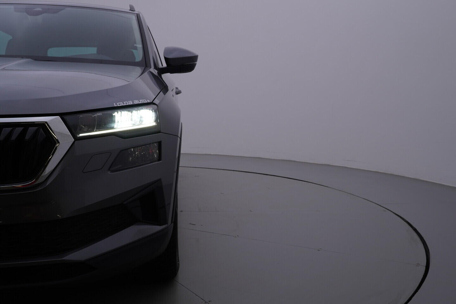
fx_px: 456
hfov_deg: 53.1
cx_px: 228
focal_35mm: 36
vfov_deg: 36.9
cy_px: 152
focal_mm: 24
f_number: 5.6
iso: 125
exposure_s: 1/160
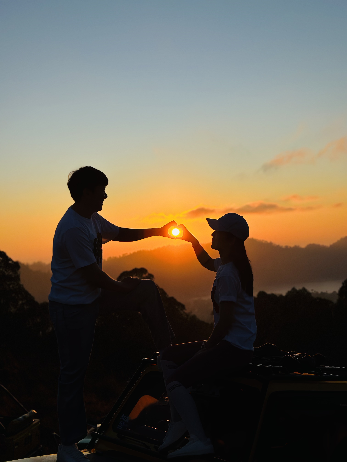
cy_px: 231
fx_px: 642
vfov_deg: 39.7
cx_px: 174
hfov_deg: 30.3
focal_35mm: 48
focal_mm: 6.86
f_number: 1.78
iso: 100
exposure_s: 1/12048
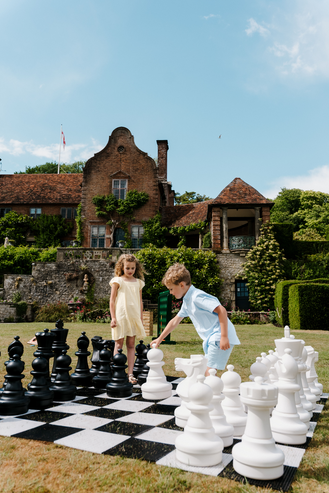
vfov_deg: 62.4
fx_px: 407
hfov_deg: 44.0
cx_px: 164
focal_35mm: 30
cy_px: 246
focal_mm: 29.7
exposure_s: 1/2000
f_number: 4
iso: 320
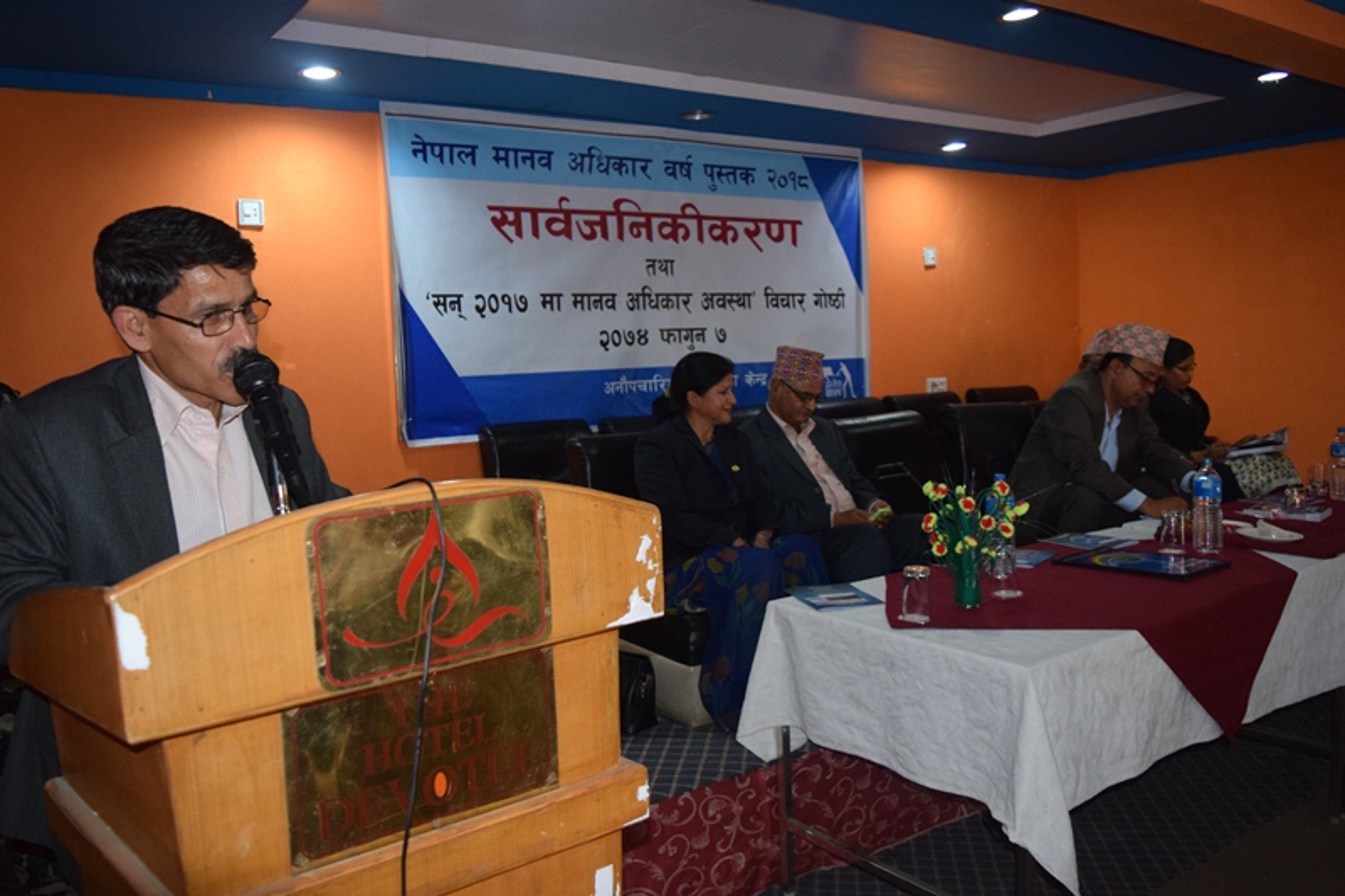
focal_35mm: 30
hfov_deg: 61.9
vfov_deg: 43.6
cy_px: 448
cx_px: 672
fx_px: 1121
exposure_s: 1/60
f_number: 3.5
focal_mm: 20
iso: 1800
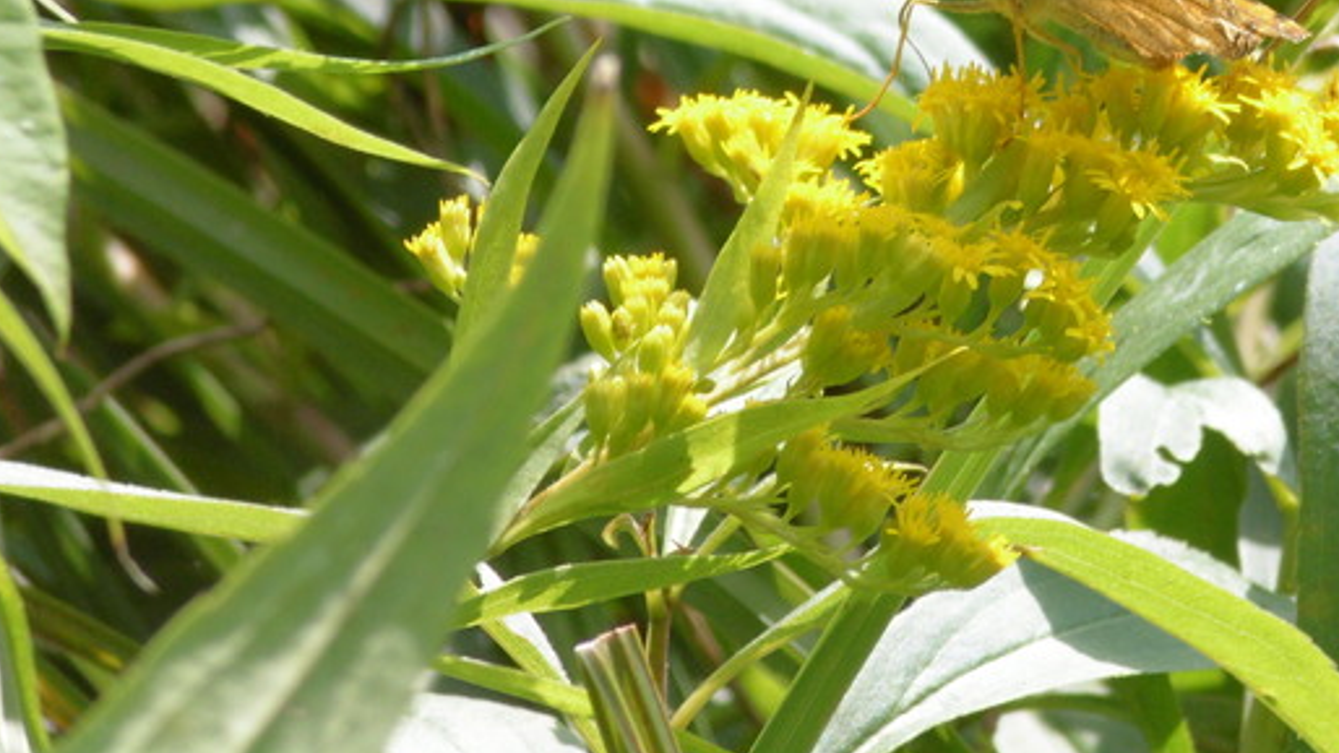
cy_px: -70
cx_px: 991
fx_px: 31419
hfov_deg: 2.4
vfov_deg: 1.4
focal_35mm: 885
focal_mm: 90
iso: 100
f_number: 6
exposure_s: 1/200
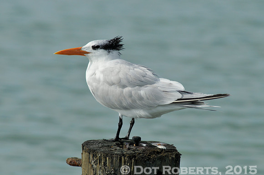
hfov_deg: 4.6
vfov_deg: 3.0
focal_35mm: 450
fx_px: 3295
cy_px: 88
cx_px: 132
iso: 200
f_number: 10
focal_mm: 300
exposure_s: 1/1000
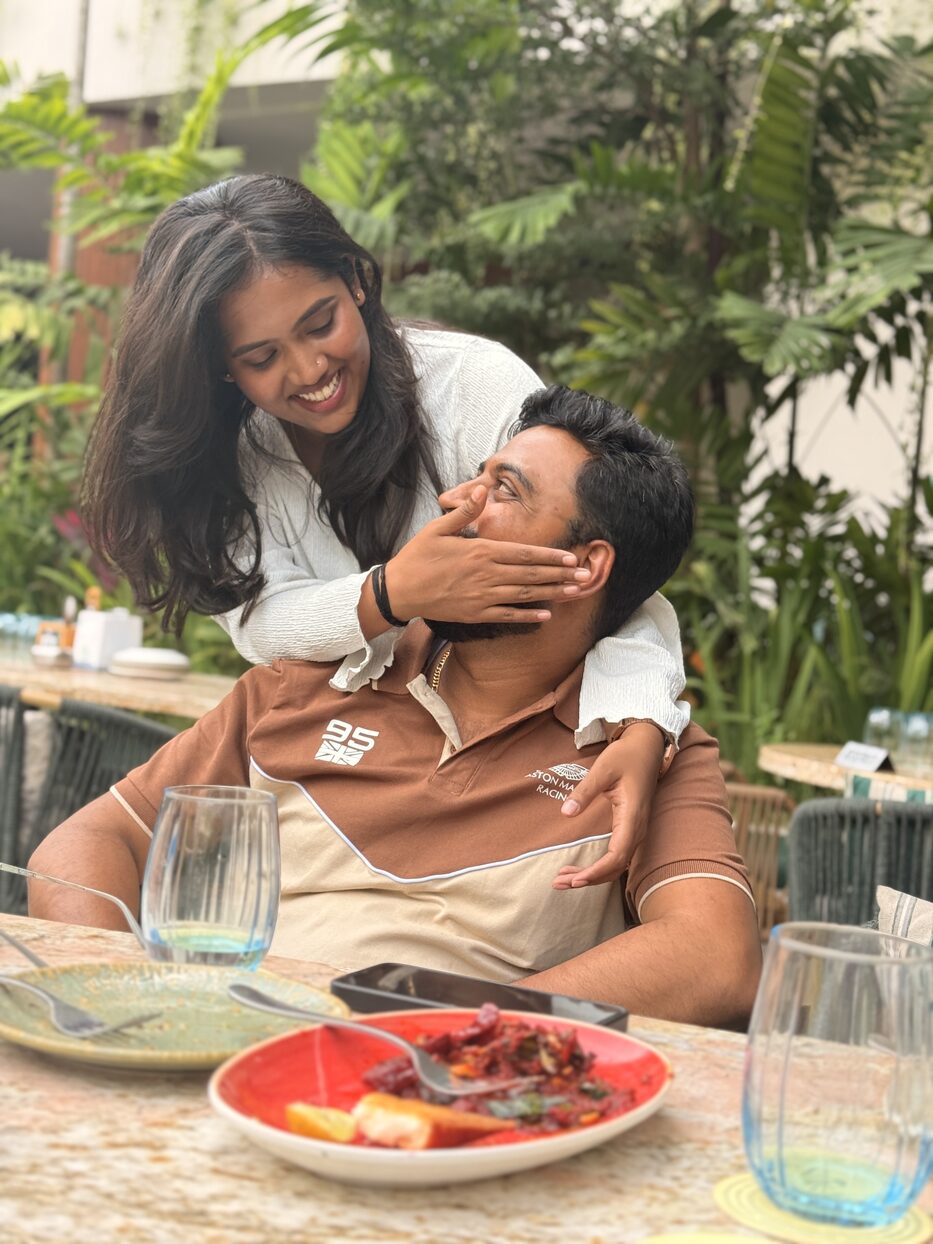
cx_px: 466
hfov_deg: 30.3
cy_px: 622
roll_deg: -6.0
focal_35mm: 48
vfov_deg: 39.7
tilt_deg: +0.8
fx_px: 1725
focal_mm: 6.76
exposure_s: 1/288
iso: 80
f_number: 1.78
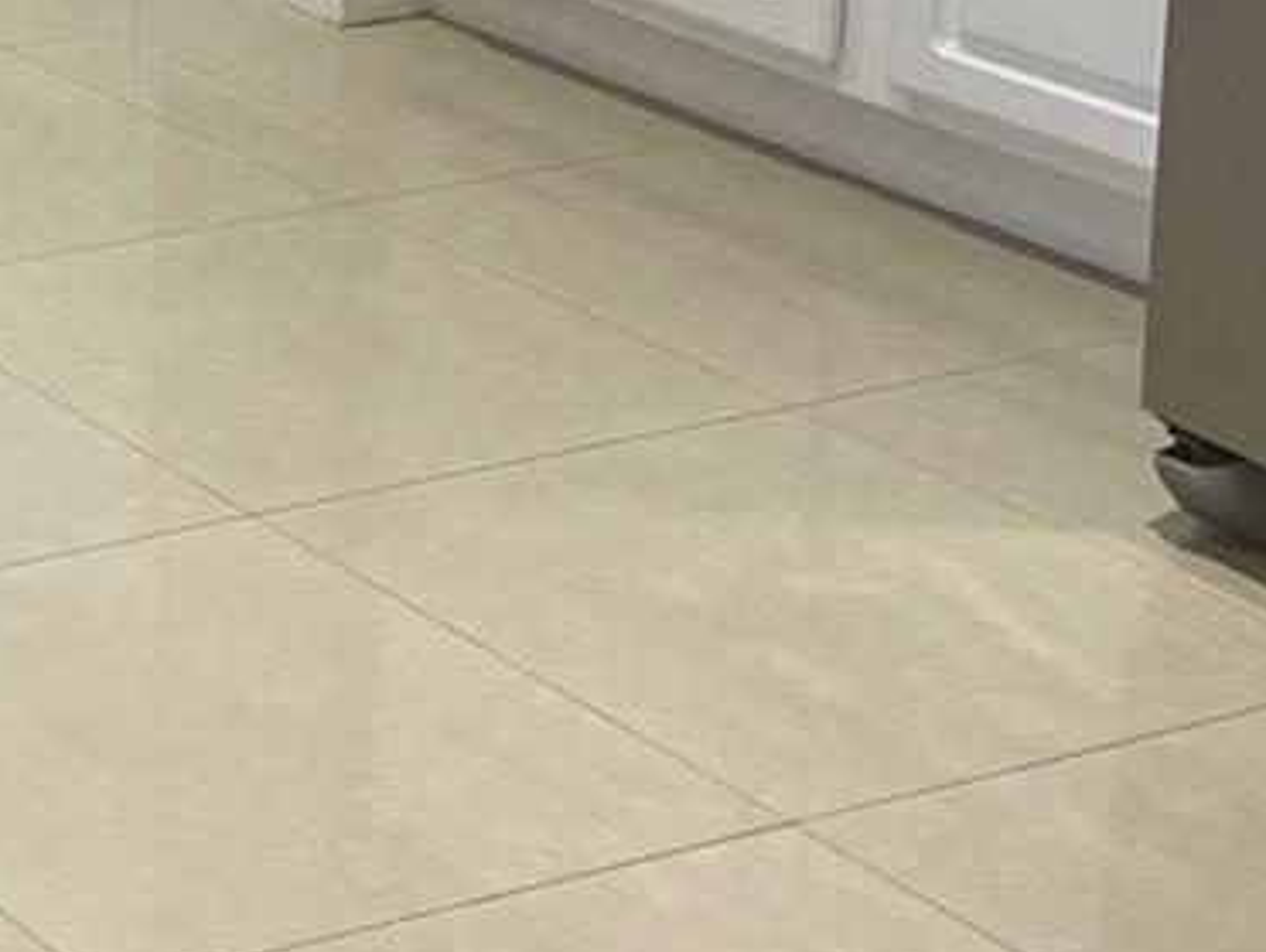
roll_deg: +1.6
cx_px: -1075
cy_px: -471
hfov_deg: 15.0
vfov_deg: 12.6
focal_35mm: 112
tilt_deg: -10.8
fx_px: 4100
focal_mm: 5.1
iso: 125
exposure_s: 1/120
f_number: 1.6
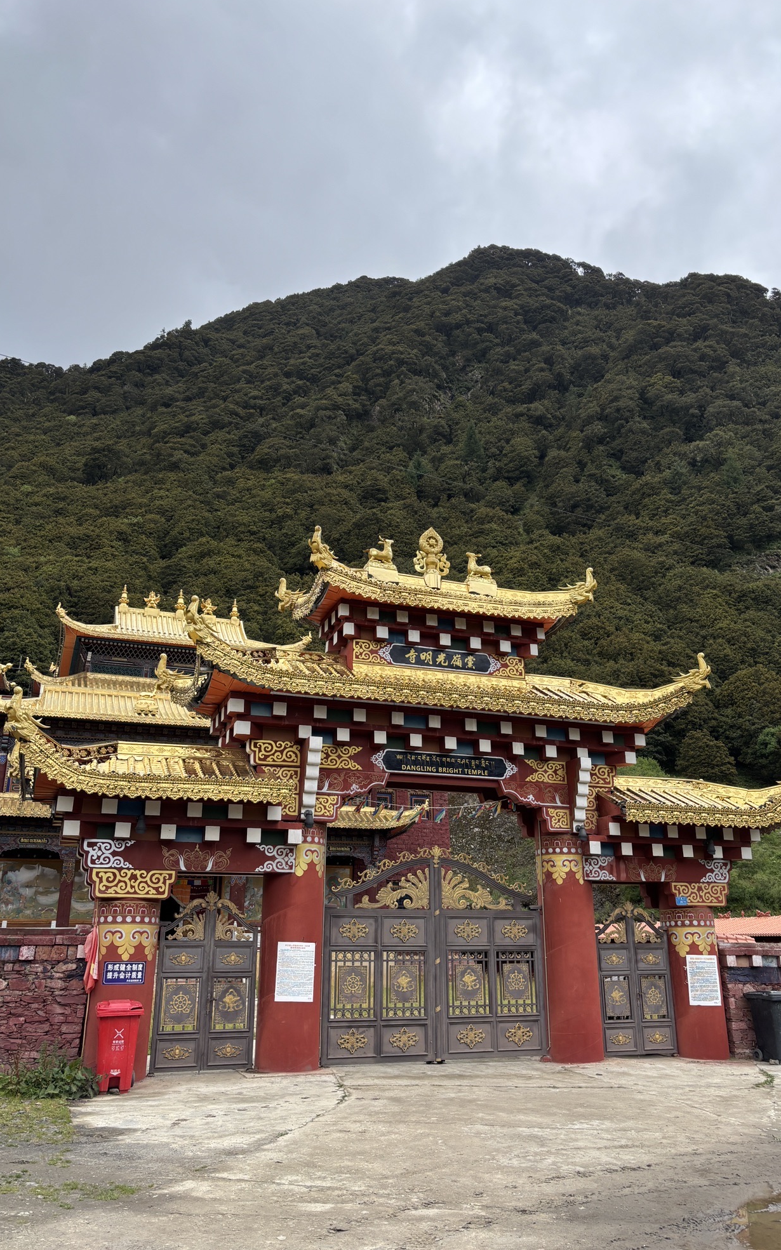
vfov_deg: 66.5
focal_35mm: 28
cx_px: 404
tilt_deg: +19.5
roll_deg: -0.1
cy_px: 625
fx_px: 954
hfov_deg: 44.5
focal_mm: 5.96
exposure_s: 1/2151
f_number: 1.6
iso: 50
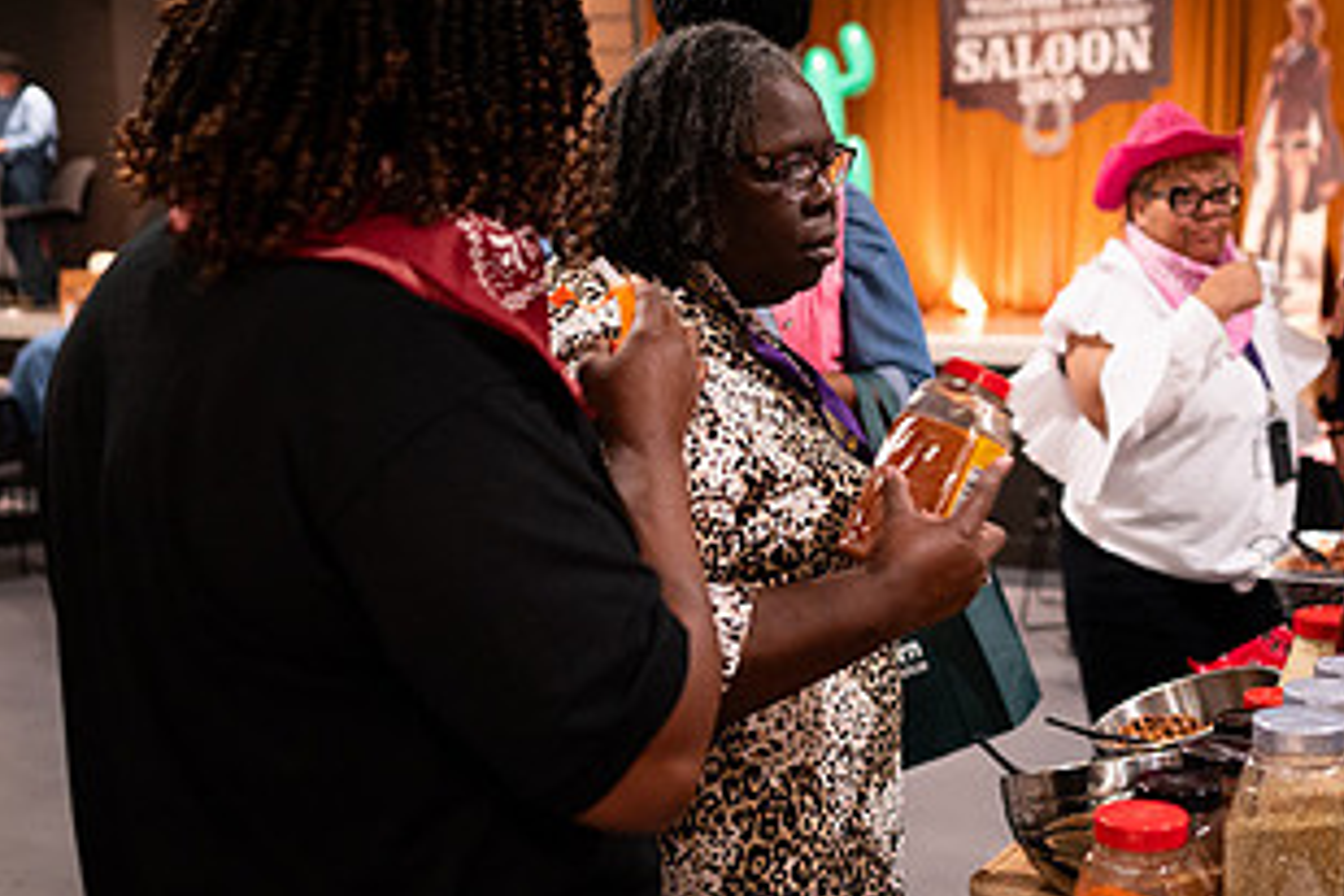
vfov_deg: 29.8
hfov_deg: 42.7
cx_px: 944
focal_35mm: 45
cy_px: 489
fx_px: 1680
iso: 1250
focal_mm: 24
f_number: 1.8
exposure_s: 1/200
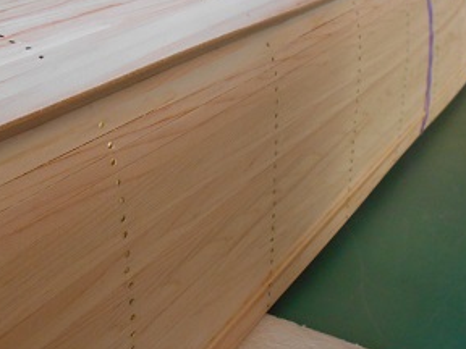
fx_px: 700
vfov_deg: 27.5
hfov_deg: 36.8
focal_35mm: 52
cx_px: 215
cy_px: 74
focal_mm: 5.1
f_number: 3.4
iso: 320
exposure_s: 1/30
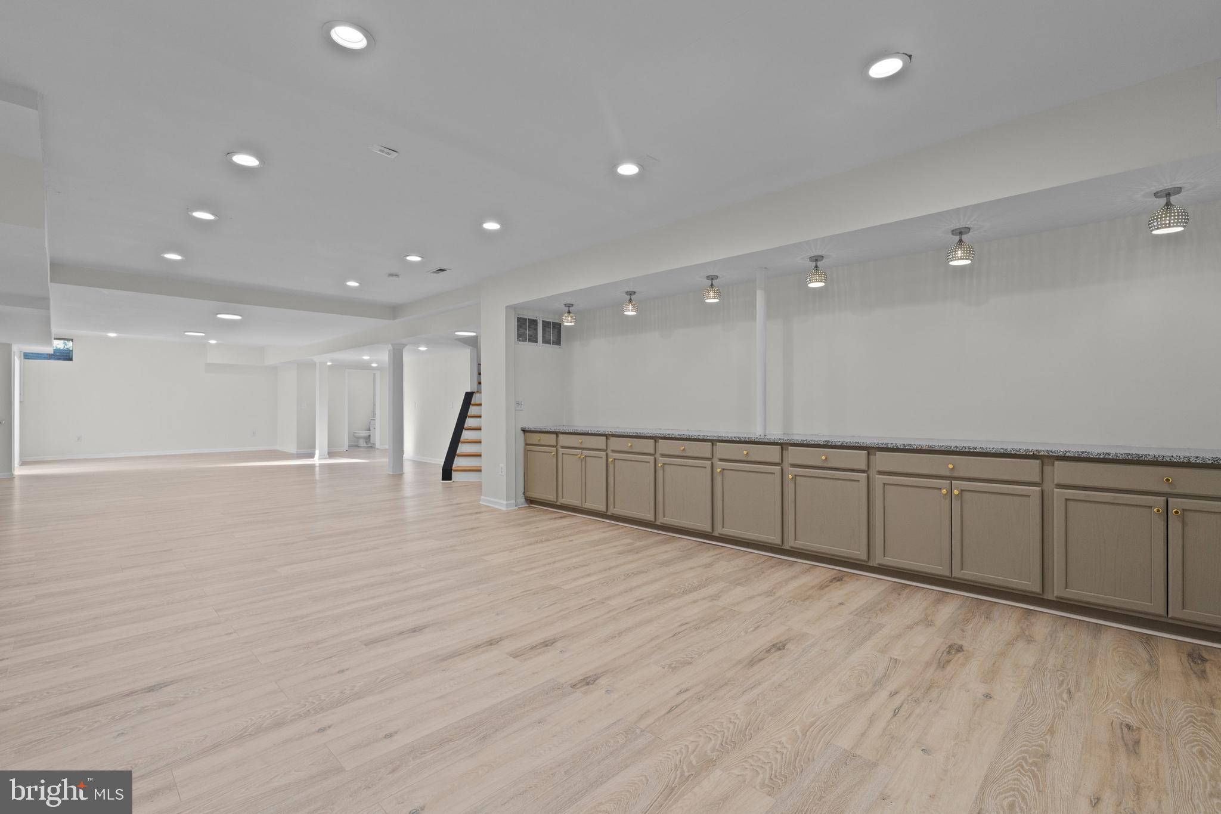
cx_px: 610
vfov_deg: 73.7
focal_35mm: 16
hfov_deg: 96.7
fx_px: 543
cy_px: 407
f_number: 8
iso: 800
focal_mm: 16
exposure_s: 1/15
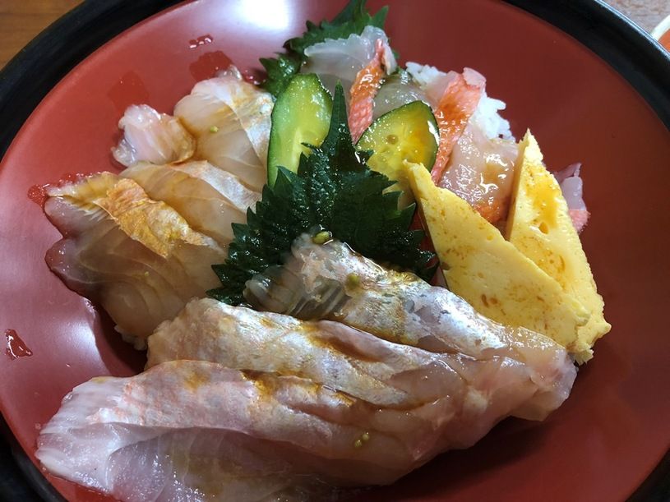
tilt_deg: -60.1
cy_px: 251
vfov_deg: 49.7
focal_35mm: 28
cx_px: 335
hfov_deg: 63.5
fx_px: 542
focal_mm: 3.99
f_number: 1.8
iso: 64
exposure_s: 1/15
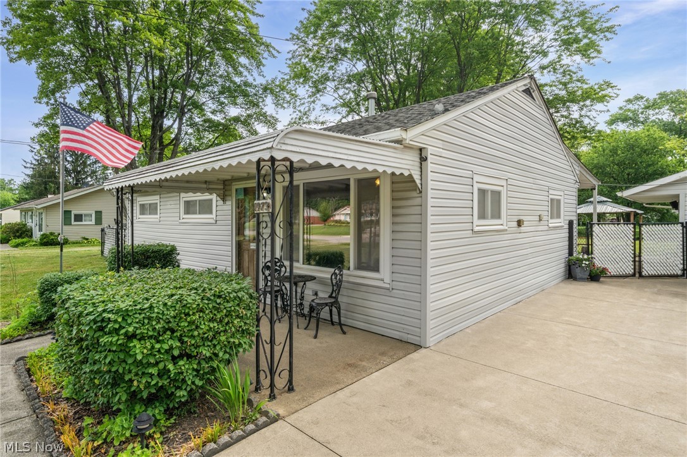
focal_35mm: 18
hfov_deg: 90.0
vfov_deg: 67.3
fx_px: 343
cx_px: 344
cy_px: 228
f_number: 9
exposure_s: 1/250
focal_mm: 18
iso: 250
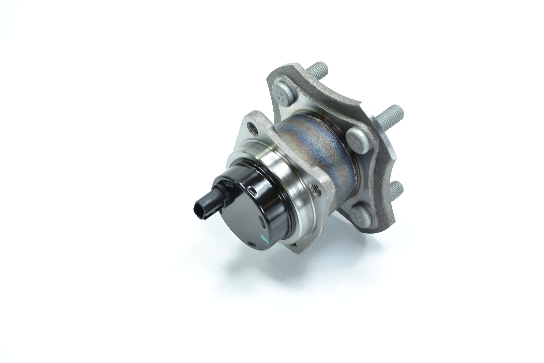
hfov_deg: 29.2
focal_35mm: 69
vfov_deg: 19.7
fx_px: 1043
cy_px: 182
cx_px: 272
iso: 100
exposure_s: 1/25
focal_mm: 46
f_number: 7.1
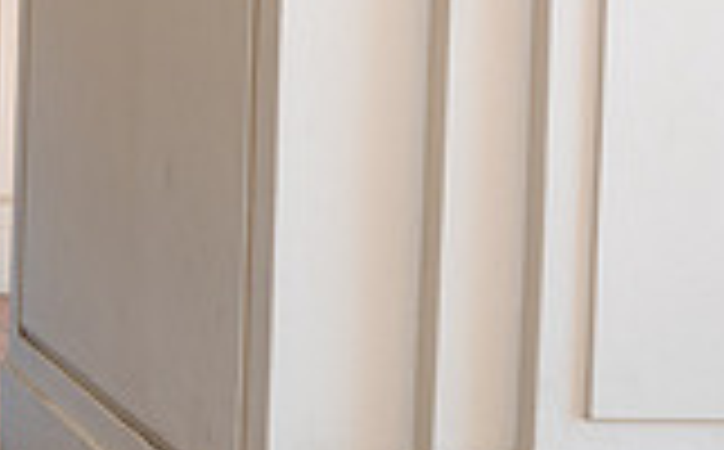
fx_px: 1852
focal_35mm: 94
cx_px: -364
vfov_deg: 13.7
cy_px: 47
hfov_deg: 19.3
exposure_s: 1/125
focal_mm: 24
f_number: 4
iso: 200
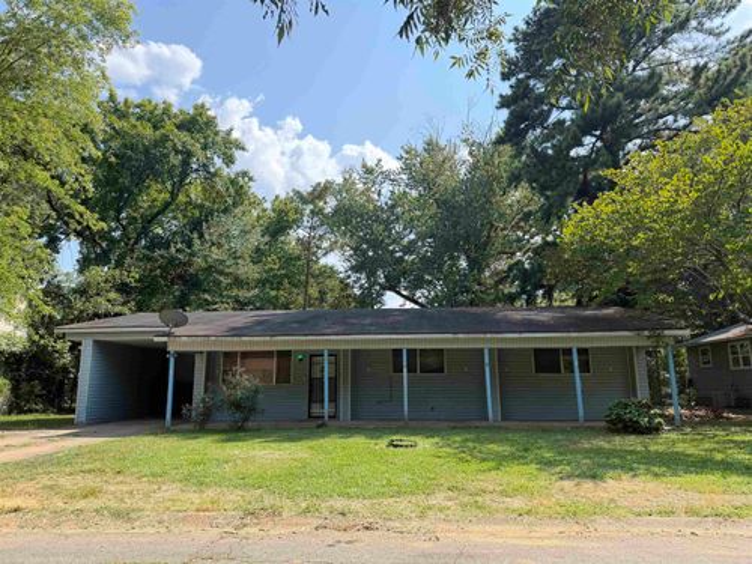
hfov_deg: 71.6
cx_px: 376
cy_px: 282
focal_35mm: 24
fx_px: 521
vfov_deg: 56.8
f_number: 1.78
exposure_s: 1/1060
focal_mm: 6.76
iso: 80
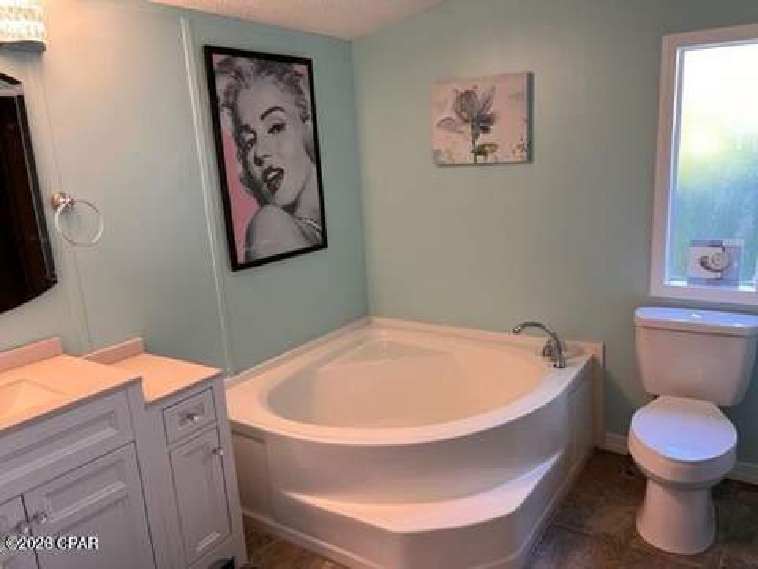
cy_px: 284
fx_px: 569
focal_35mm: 26
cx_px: 379
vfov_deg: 53.1
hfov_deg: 67.3
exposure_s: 1/60
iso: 125
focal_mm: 5.1
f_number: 1.6
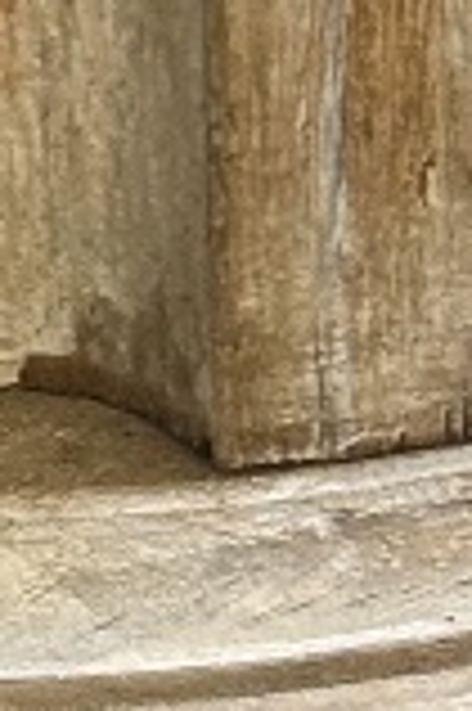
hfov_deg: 6.5
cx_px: -427
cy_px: 580
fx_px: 4060
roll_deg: +6.3
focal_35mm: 206
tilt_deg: -39.0
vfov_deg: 10.0
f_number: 1.5
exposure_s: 1/50
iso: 125
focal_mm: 5.7
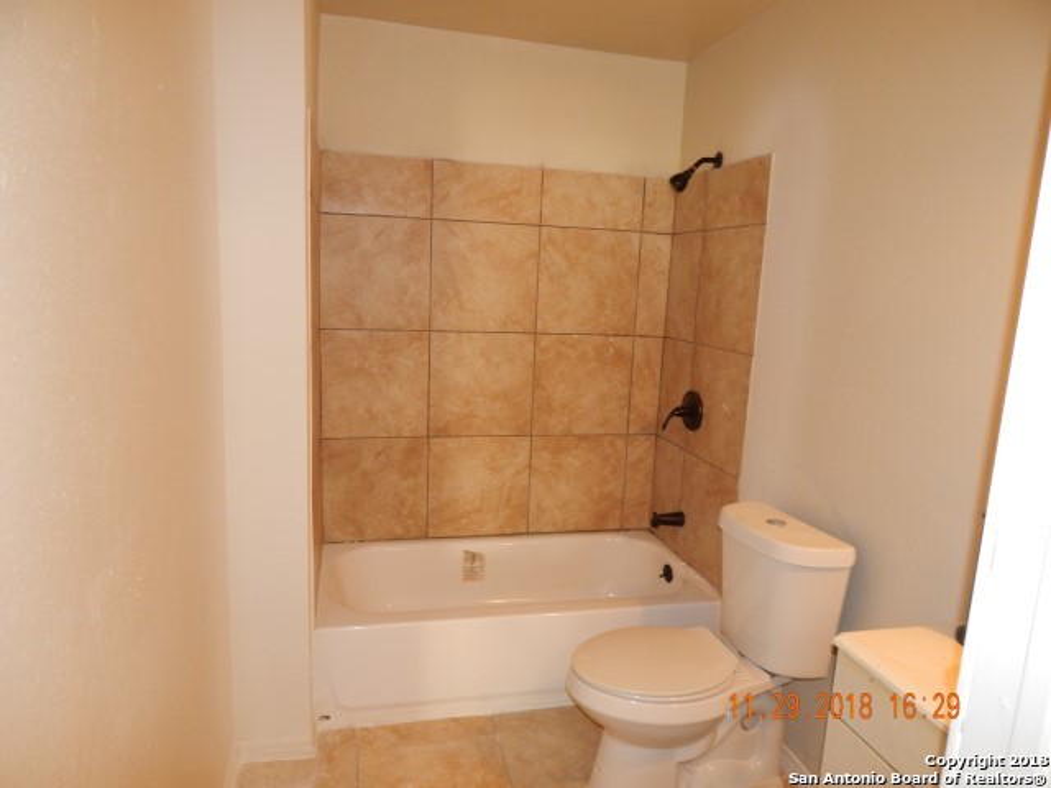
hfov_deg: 73.9
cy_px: 394
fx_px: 698
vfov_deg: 58.9
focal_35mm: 23
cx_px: 526
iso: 200
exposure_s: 1/30
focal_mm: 4
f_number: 3
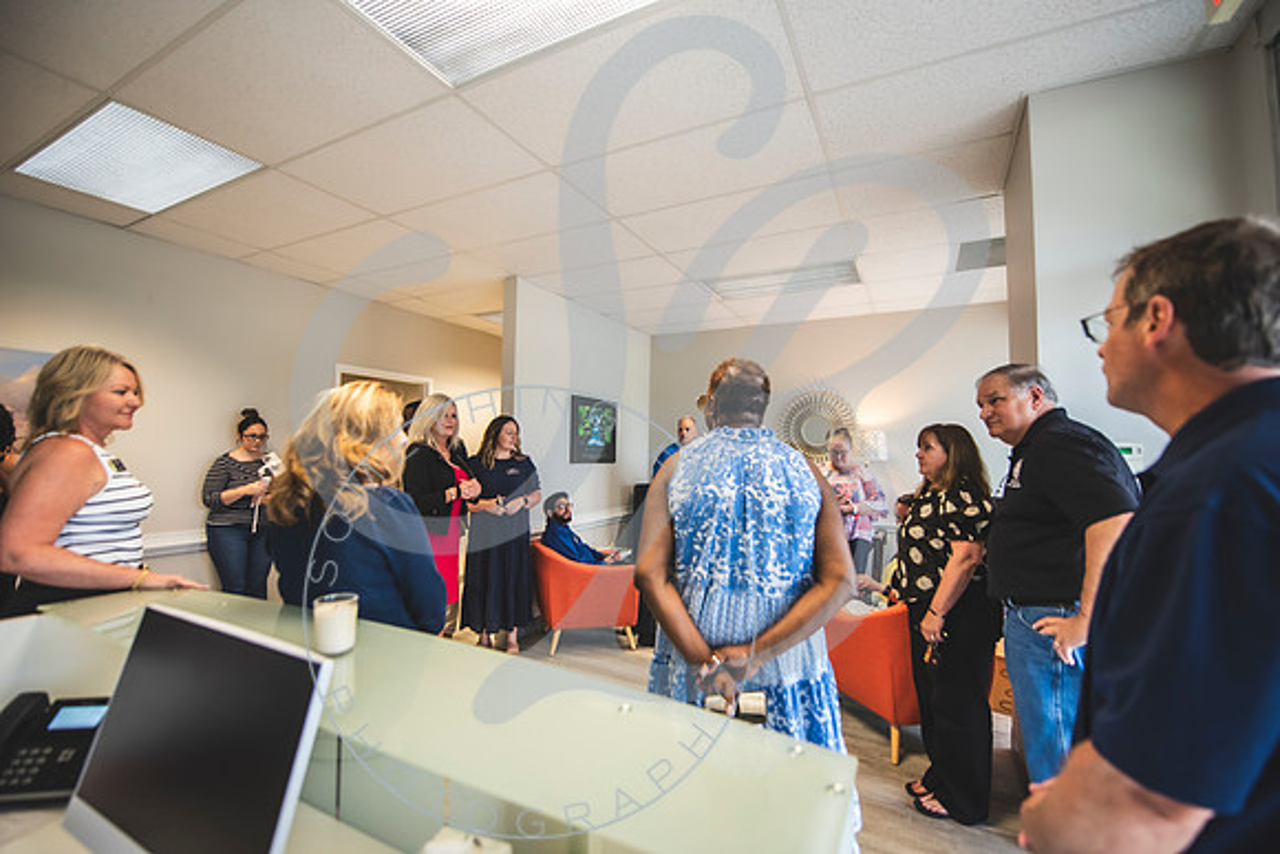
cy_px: 427
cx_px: 654
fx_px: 517
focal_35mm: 15
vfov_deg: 79.1
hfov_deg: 102.1
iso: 800
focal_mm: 14
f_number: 2.8
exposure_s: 1/200
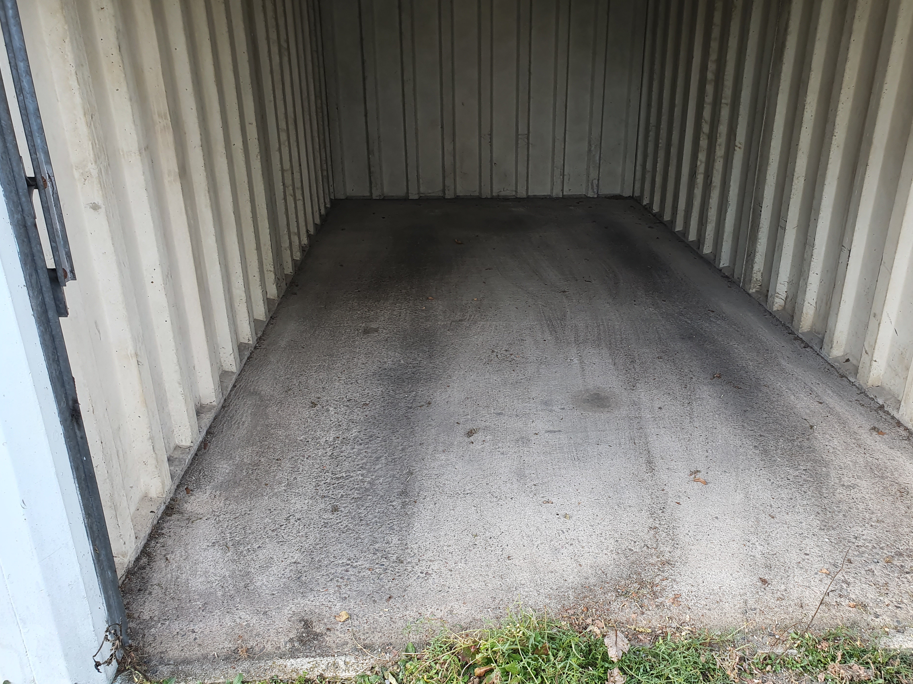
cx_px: 490
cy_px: 354
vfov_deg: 49.7
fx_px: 739
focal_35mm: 28
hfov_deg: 63.4
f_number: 2.4
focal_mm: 4.32
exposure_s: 1/135
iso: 50
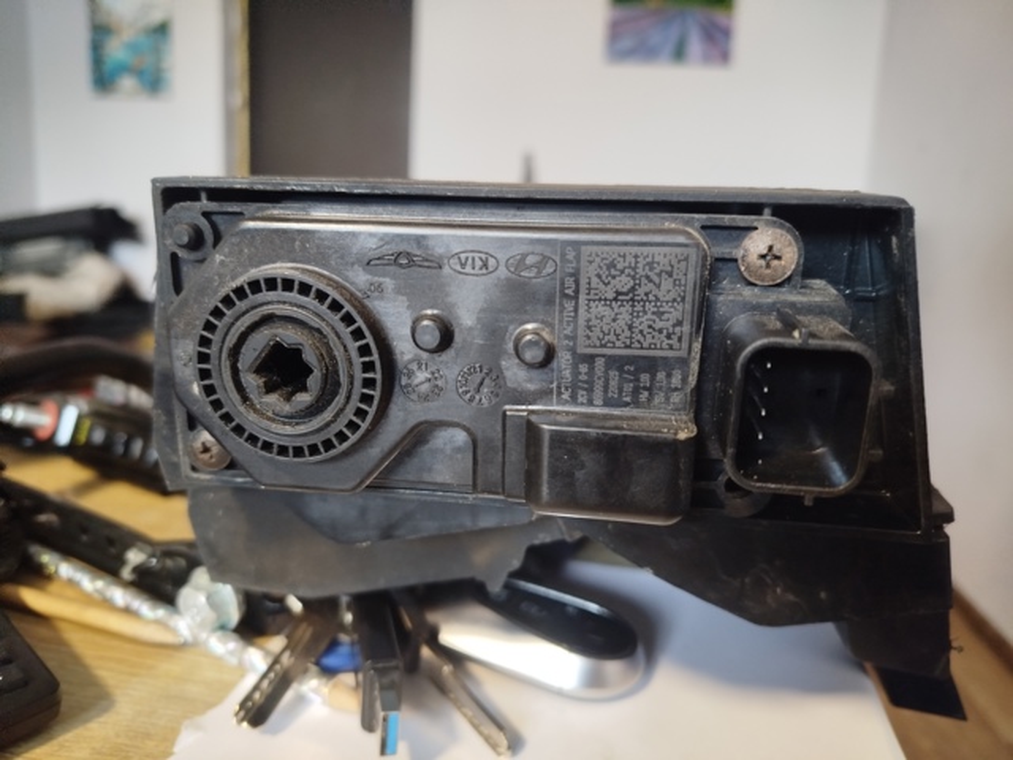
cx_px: 506
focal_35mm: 24
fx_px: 702
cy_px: 380
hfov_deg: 71.6
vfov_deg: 56.8
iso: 320
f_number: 1.7
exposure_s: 1/17
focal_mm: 5.31
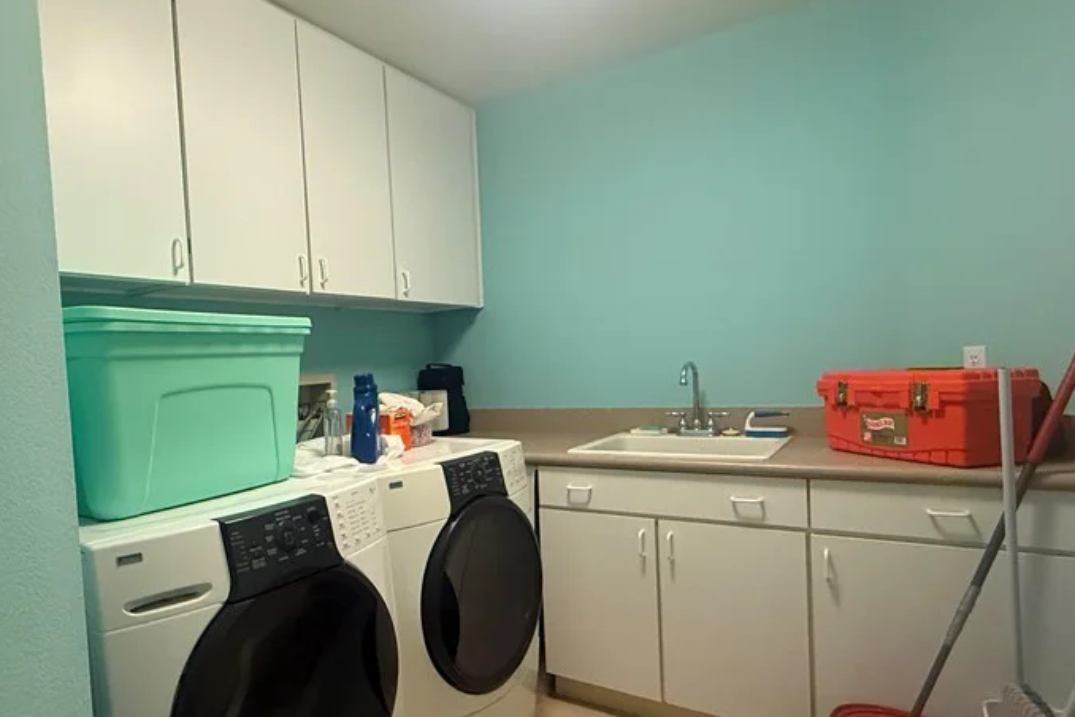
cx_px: 427
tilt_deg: -2.3
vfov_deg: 57.1
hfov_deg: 77.6
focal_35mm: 22
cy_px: 400
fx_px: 657
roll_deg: +3.1
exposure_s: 1/60
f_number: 2.2
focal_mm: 2.22
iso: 640
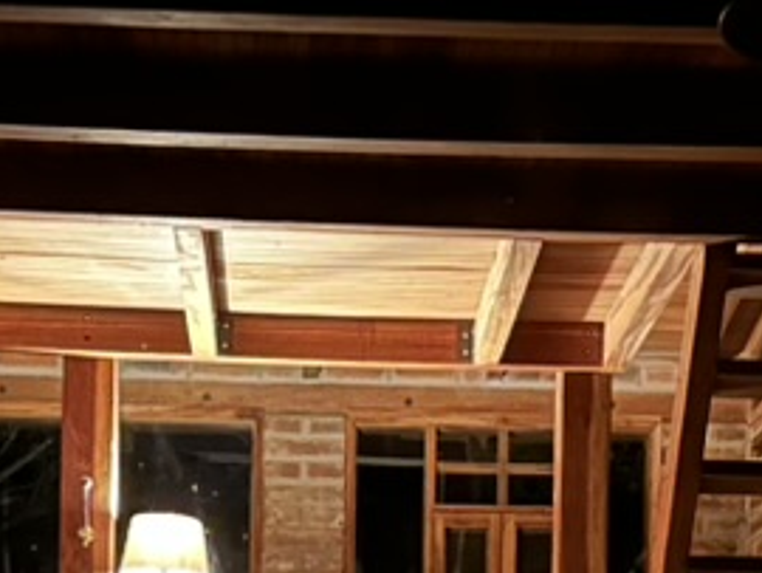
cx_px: 356
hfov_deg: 21.5
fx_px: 2005
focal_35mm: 91
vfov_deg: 15.1
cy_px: 847
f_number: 1.78
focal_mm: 6.86
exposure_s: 1/15
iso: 4000
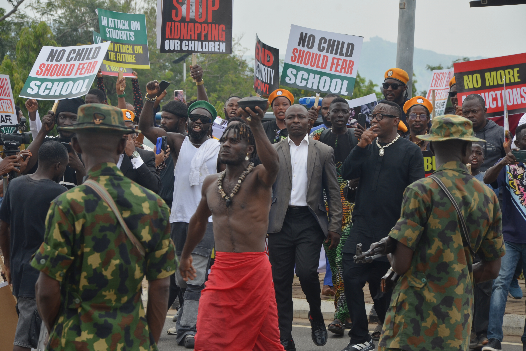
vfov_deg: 8.7
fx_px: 2316
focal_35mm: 159
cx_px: 263
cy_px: 176
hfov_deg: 13.0
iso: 160
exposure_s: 1/250
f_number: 8
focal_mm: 105
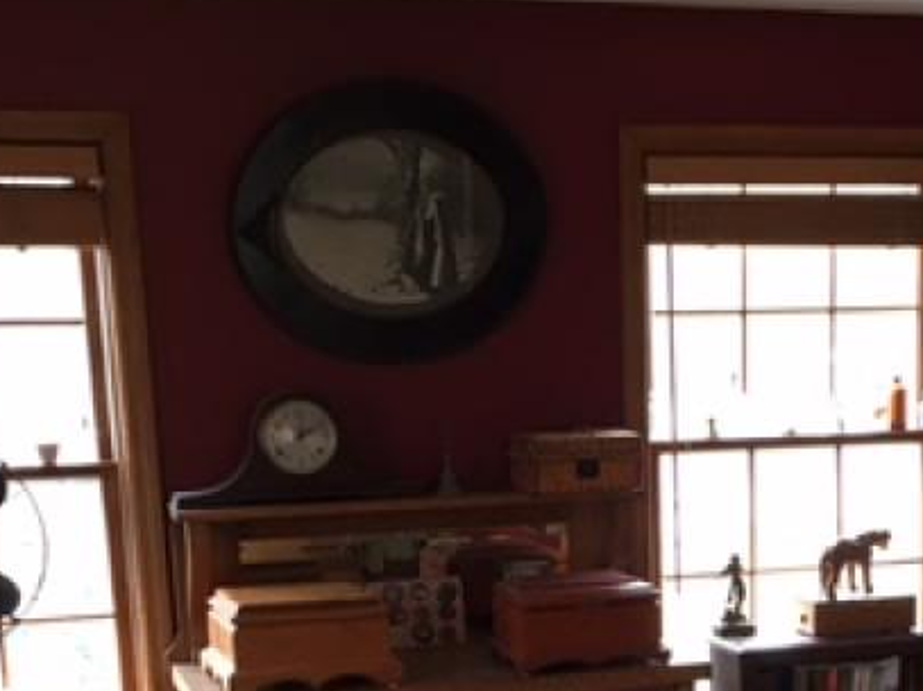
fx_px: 1946
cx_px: 728
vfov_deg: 19.4
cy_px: 745
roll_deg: +1.1
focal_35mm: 73
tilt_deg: -11.2
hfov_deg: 26.2
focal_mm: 4.15
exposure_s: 1/30
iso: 50
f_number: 2.2
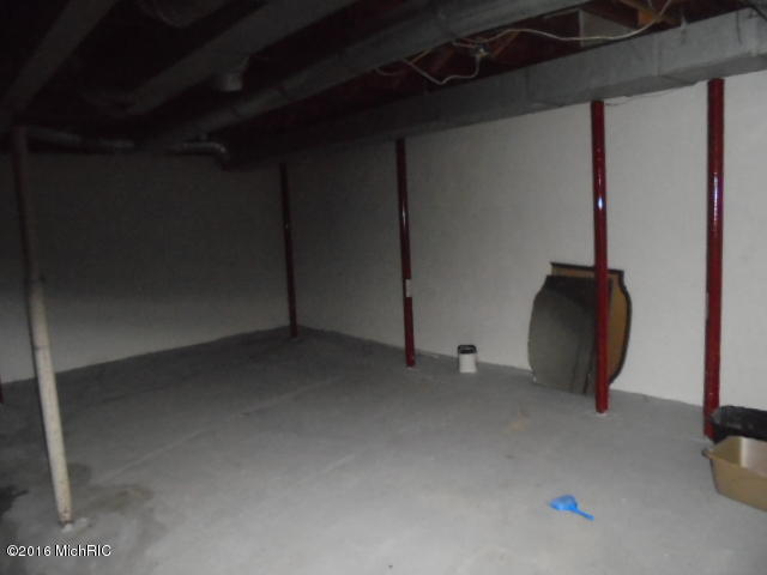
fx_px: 576
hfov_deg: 67.3
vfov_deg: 53.1
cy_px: 288
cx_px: 384
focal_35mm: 26
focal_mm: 4.6
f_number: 3.5
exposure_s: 1/30
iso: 800
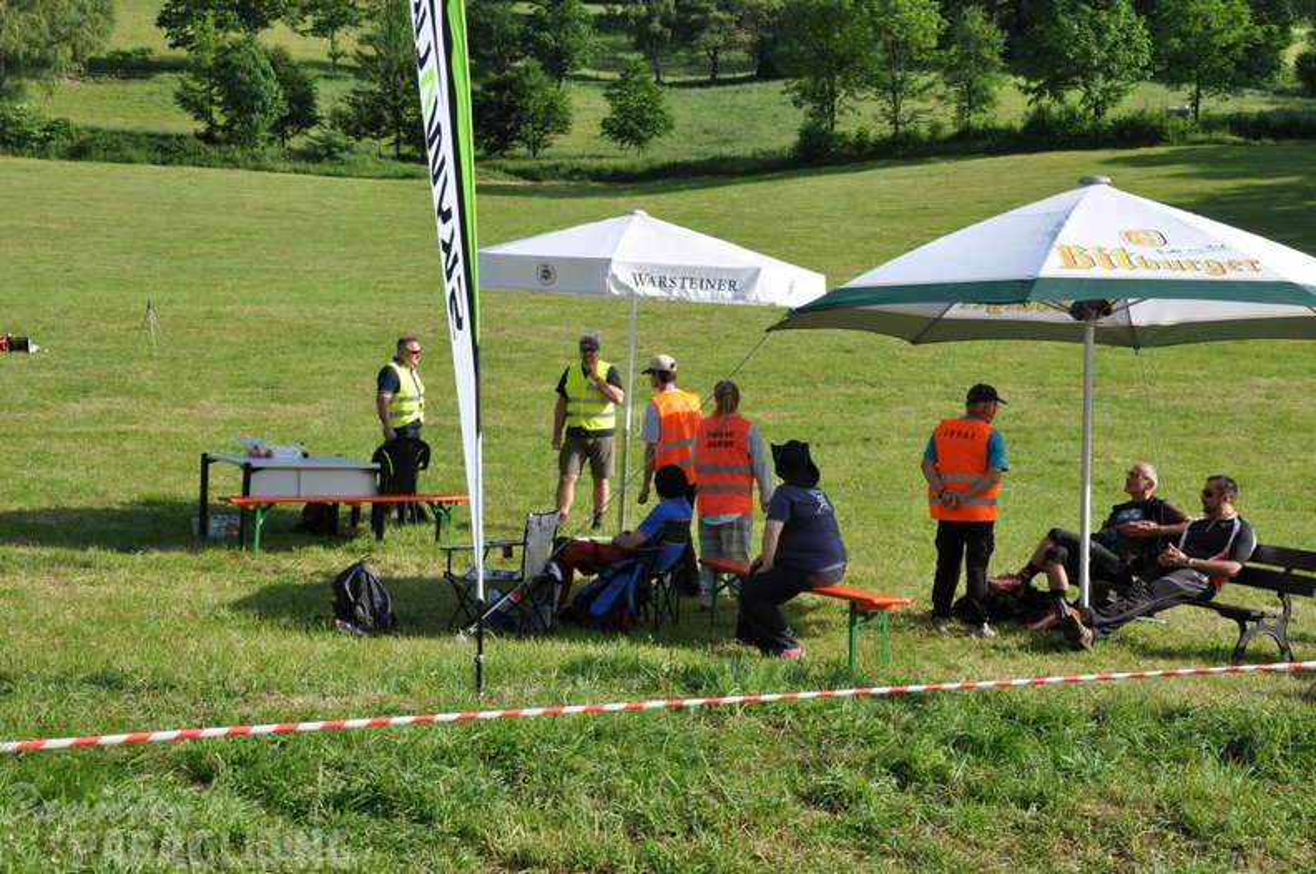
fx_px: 1917
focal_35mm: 52
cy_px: 437
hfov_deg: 37.9
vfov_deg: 25.7
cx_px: 658
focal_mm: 35
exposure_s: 1/160
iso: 200
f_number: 13
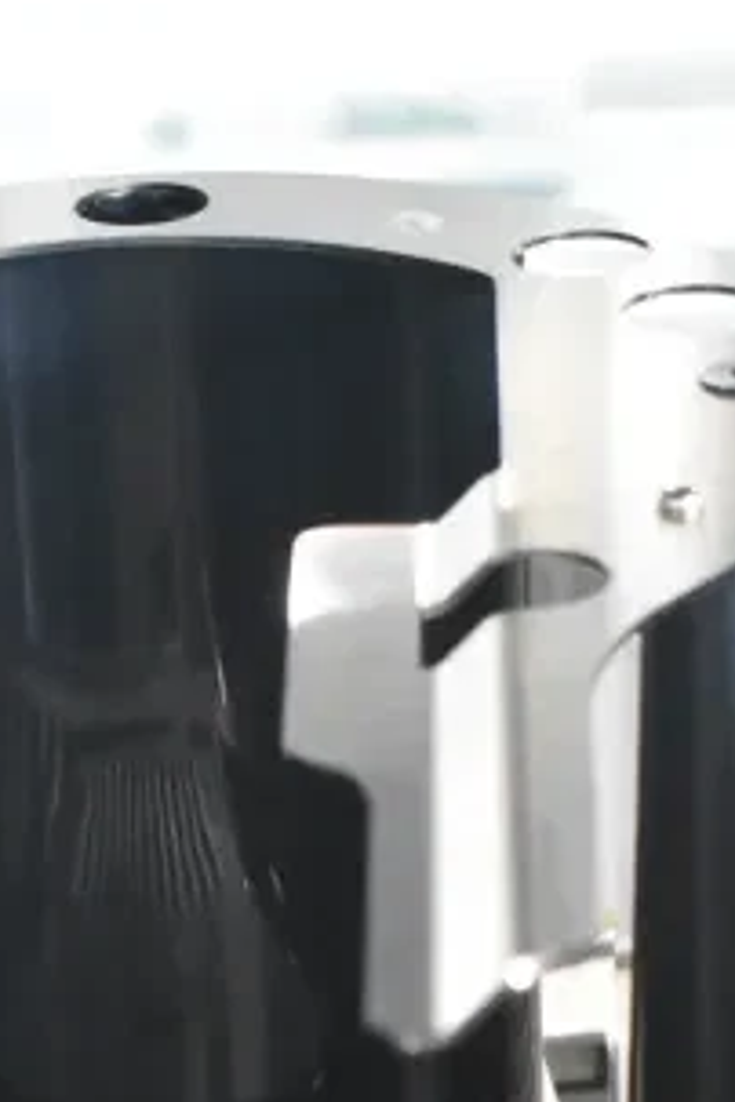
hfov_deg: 10.4
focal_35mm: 132
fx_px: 4027
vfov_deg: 14.9
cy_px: 1406
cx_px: 113
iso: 6400
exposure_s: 1/80
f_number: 4.5
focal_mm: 29
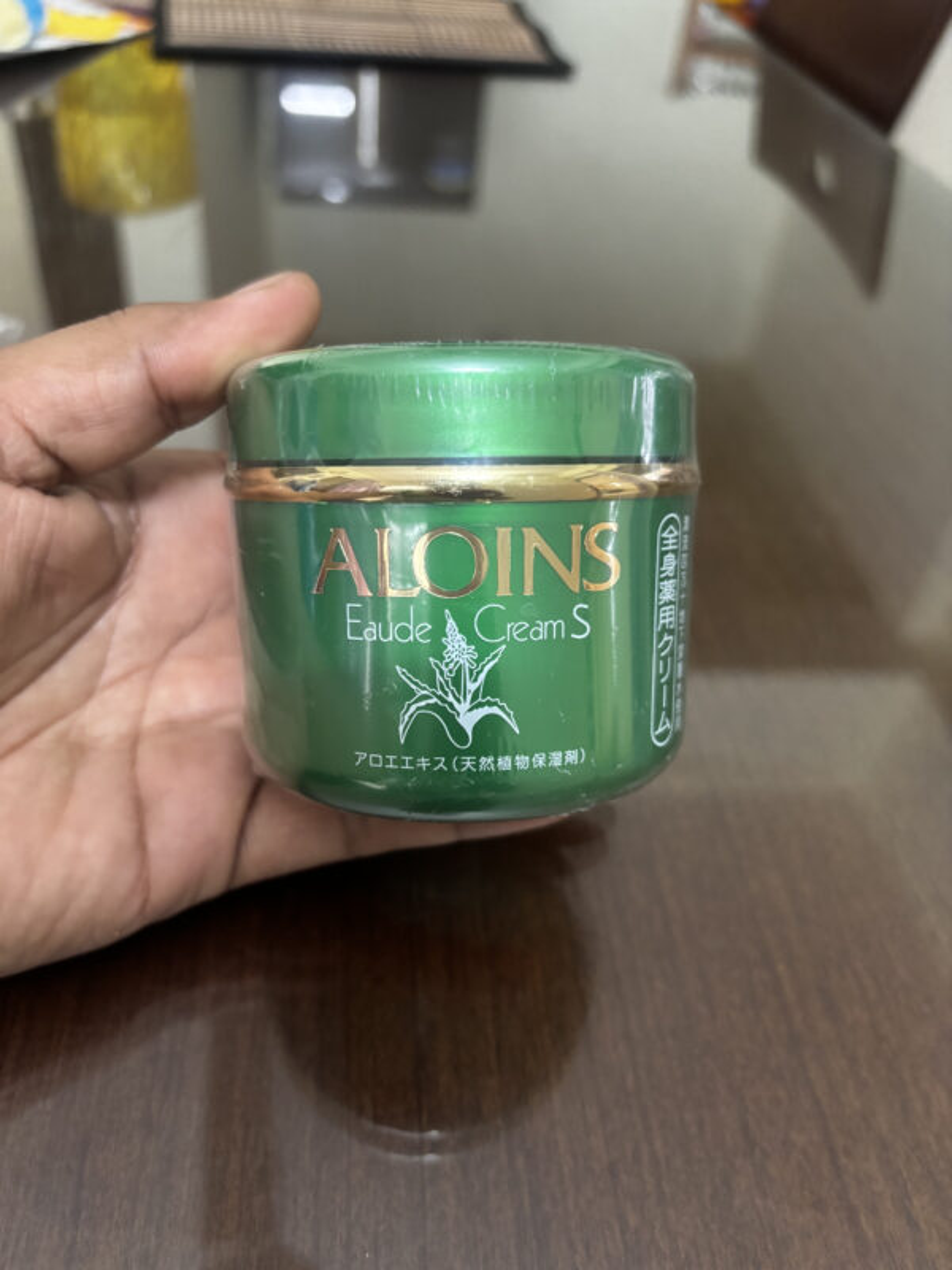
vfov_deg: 67.3
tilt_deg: -41.3
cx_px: 476
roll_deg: -7.4
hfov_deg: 53.1
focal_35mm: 26
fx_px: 953
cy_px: 635
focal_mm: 5.96
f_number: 1.6
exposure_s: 1/48
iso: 500
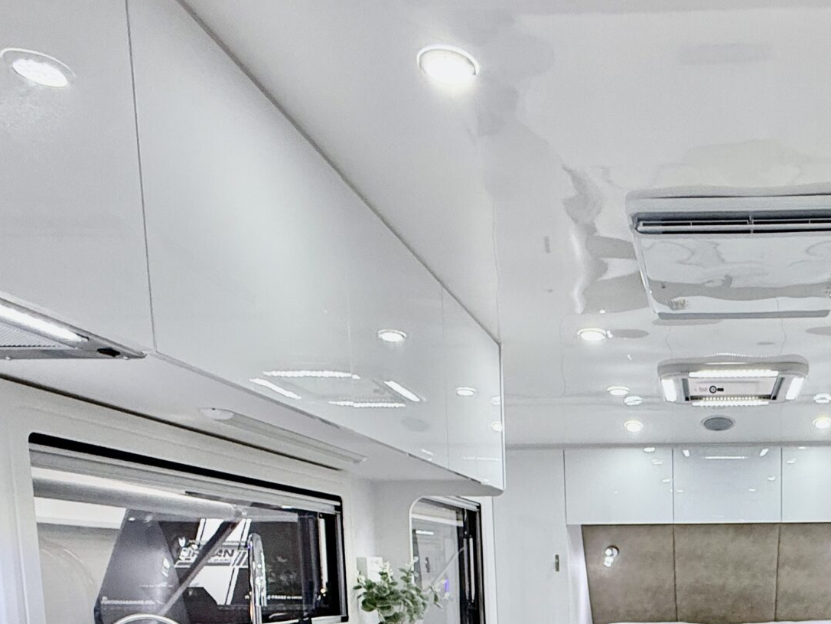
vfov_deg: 37.1
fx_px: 792
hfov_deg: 50.5
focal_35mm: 33
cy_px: 664
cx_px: 712
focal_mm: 2.22
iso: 200
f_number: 2.2
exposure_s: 1/99
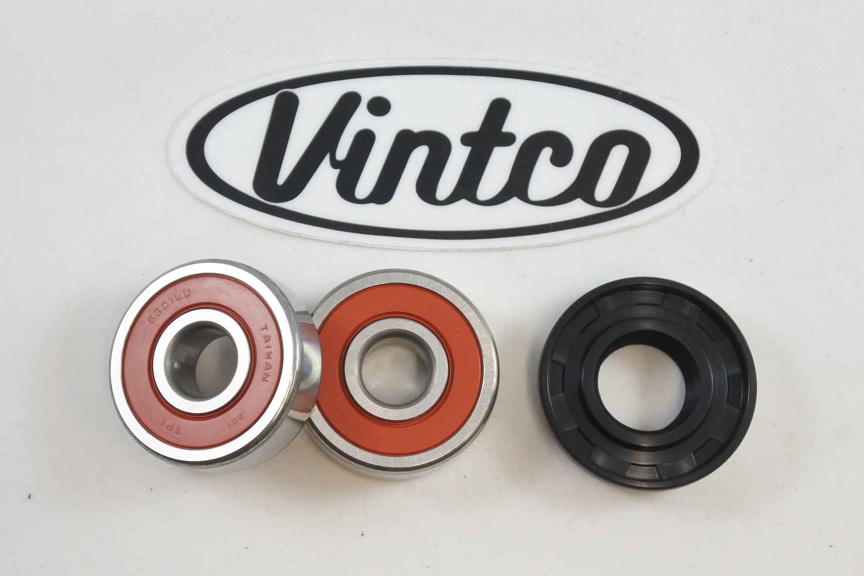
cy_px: 288
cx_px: 432
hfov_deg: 36.9
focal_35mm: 54
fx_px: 1296
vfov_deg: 25.1
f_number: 4.8
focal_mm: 20.1
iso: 450
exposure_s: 1/125
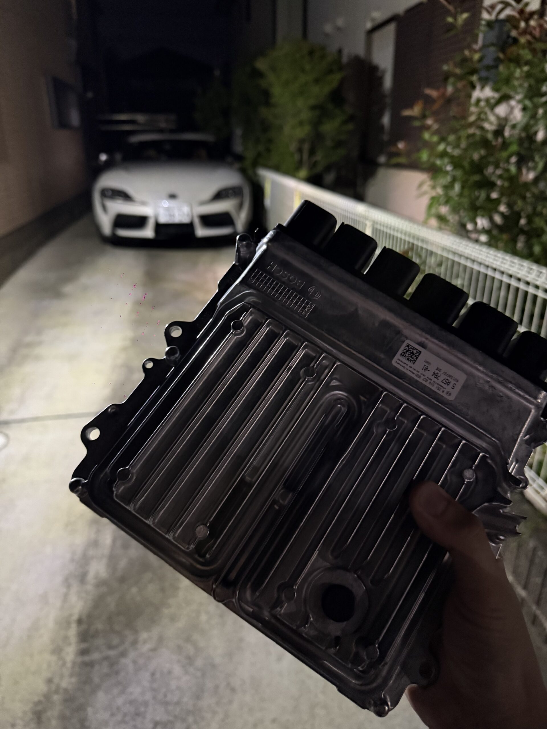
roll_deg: -1.1
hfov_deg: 56.8
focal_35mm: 24
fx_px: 506
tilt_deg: -22.6
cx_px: 274
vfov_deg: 71.6
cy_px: 364
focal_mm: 6.76
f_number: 1.78
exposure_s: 1/25
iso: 1250
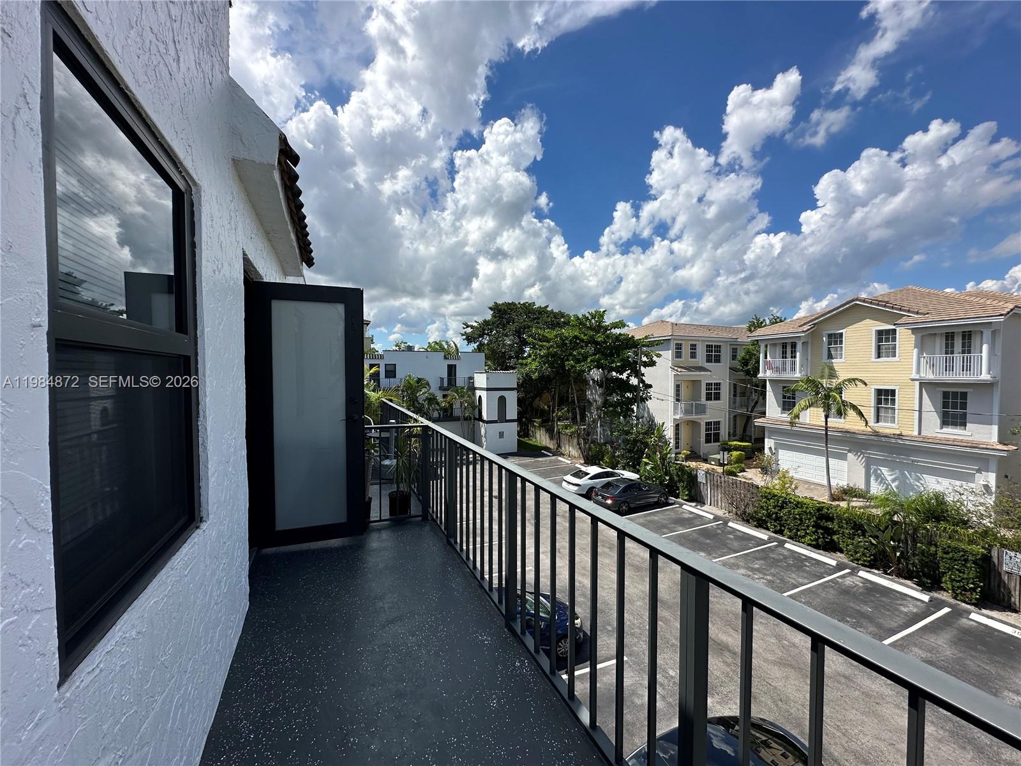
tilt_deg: -0.6
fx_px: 413
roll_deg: +0.6
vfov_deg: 85.7
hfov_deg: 102.1
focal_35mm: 14
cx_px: 510
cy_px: 383
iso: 50
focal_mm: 2.22
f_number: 2.2
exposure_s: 1/2451
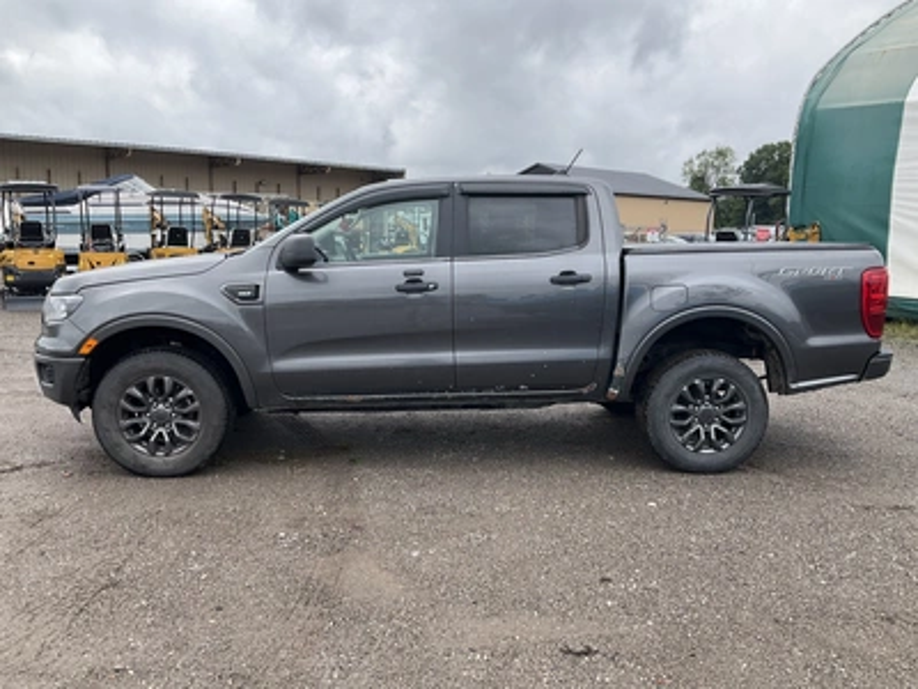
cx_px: 459
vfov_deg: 48.2
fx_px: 769
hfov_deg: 61.7
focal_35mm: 29
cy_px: 344
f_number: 1.8
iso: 25
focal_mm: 3
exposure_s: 1/495
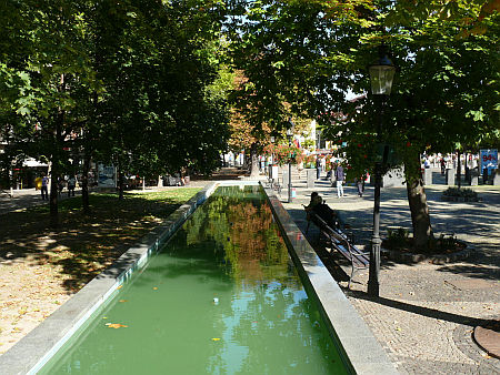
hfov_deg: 52.6
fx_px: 506
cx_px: 250
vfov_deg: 40.7
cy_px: 188
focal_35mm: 35
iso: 100
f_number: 5
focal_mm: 7.4
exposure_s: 1/200
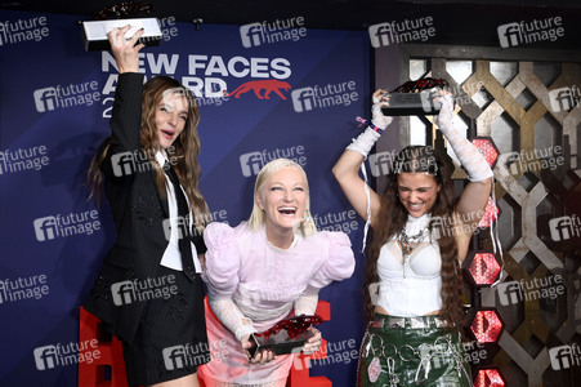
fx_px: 677
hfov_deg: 46.4
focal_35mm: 42
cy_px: 194
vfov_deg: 31.8
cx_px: 290
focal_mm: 42
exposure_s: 1/125
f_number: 5.6
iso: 2500
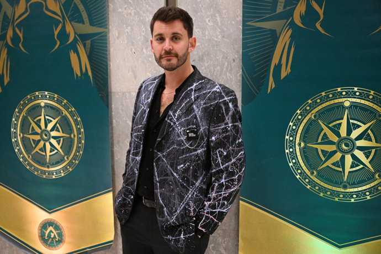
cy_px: 127
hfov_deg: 61.9
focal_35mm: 30
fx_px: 317
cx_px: 190
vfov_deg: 43.6
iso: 8000
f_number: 2.8
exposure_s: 1/1000
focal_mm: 30
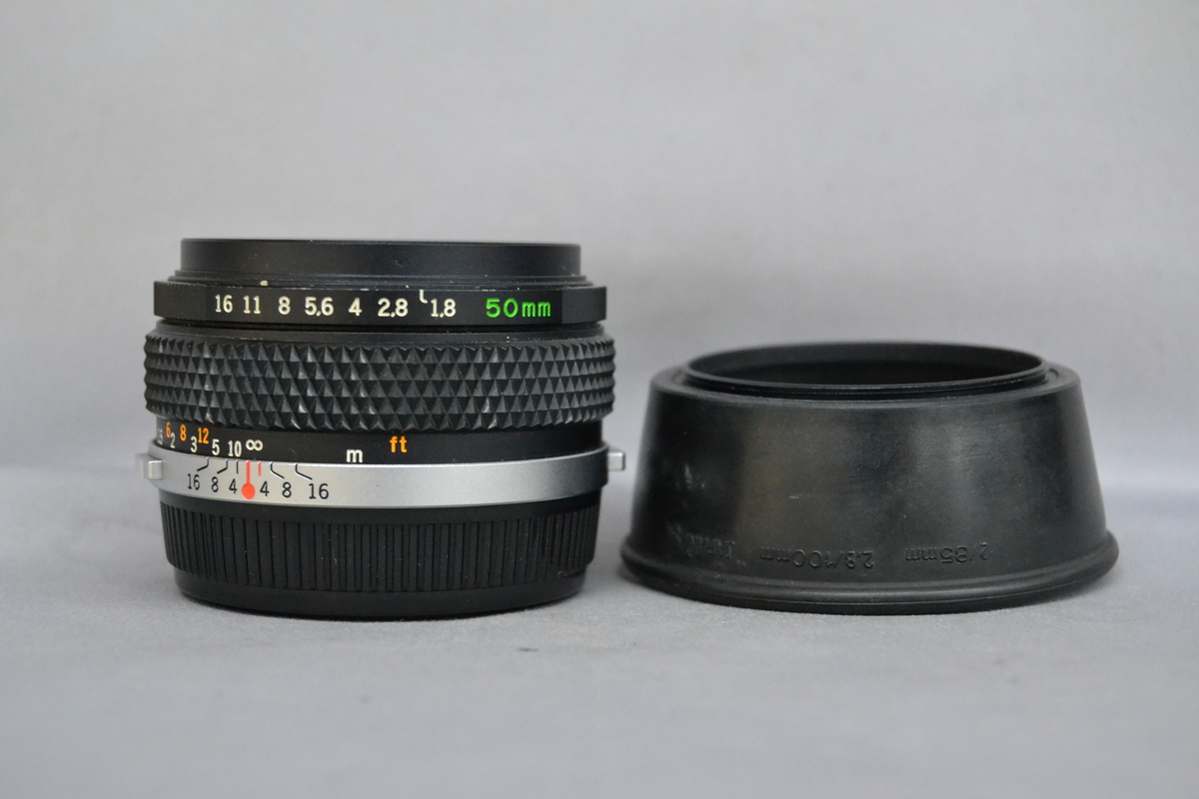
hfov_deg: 31.9
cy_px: 400
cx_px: 600
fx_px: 2098
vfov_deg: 21.6
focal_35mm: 63
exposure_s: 1/125
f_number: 8
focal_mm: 42
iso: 3200
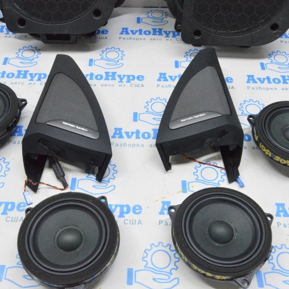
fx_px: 368
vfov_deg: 42.8
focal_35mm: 39
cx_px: 138
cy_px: 146
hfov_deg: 42.8
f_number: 20
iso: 6400
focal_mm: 20
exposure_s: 1/20
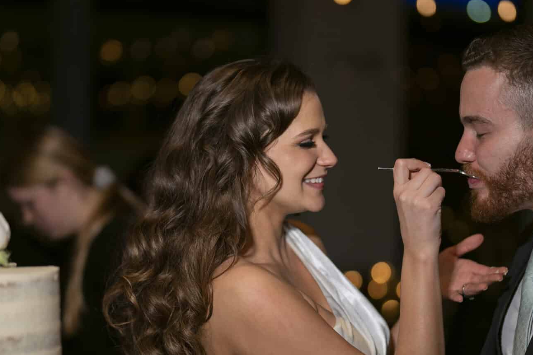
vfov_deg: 13.8
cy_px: 232
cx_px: 255
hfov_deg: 20.6
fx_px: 1466
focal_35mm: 99
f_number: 1.2
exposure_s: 1/250
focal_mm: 50
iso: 250
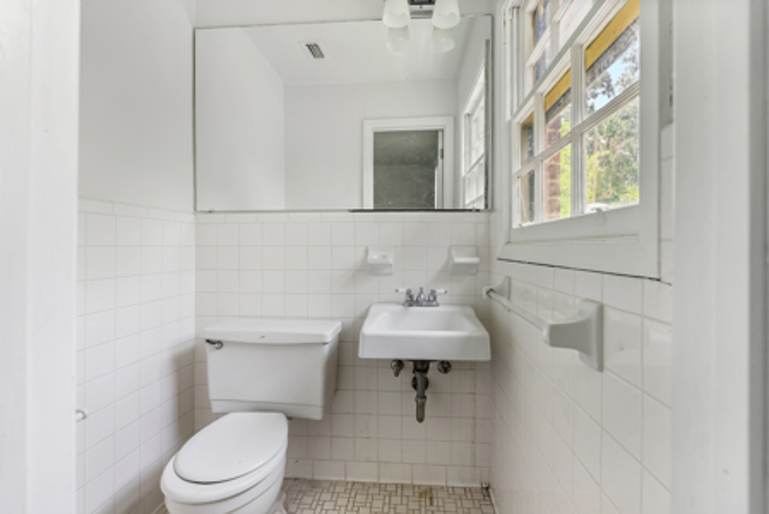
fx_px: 342
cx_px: 384
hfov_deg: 96.7
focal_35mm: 16
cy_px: 257
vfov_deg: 73.8
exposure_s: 1/30
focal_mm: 16
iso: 1000
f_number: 5.6
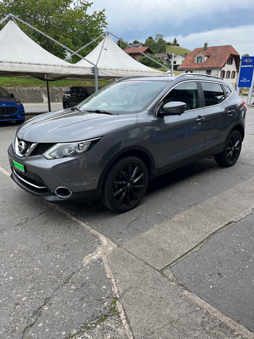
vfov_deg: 67.3
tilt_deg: -18.2
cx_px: 127
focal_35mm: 26
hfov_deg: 53.1
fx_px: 254
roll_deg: -0.1
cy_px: 170
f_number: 1.6
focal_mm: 5.1
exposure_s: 1/1199
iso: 50
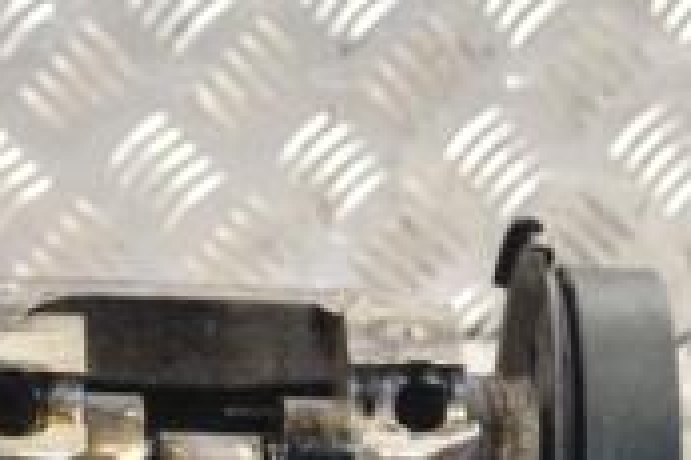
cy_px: 576
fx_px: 3989
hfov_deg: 9.6
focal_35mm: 208
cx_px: -371
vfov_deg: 6.5
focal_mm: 40
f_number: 7.1
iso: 3200
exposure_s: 1/200
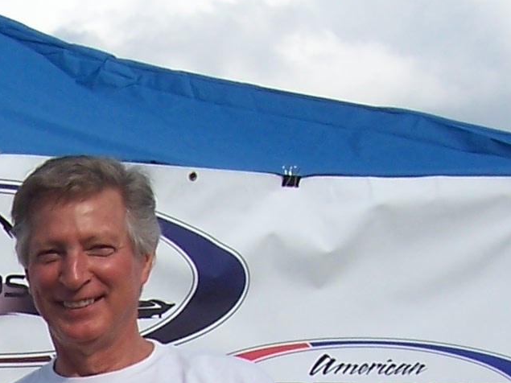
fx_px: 2022
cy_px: 623
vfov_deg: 10.4
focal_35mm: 137
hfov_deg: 13.7
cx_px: -196
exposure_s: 1/500
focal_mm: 5.6
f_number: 5.6
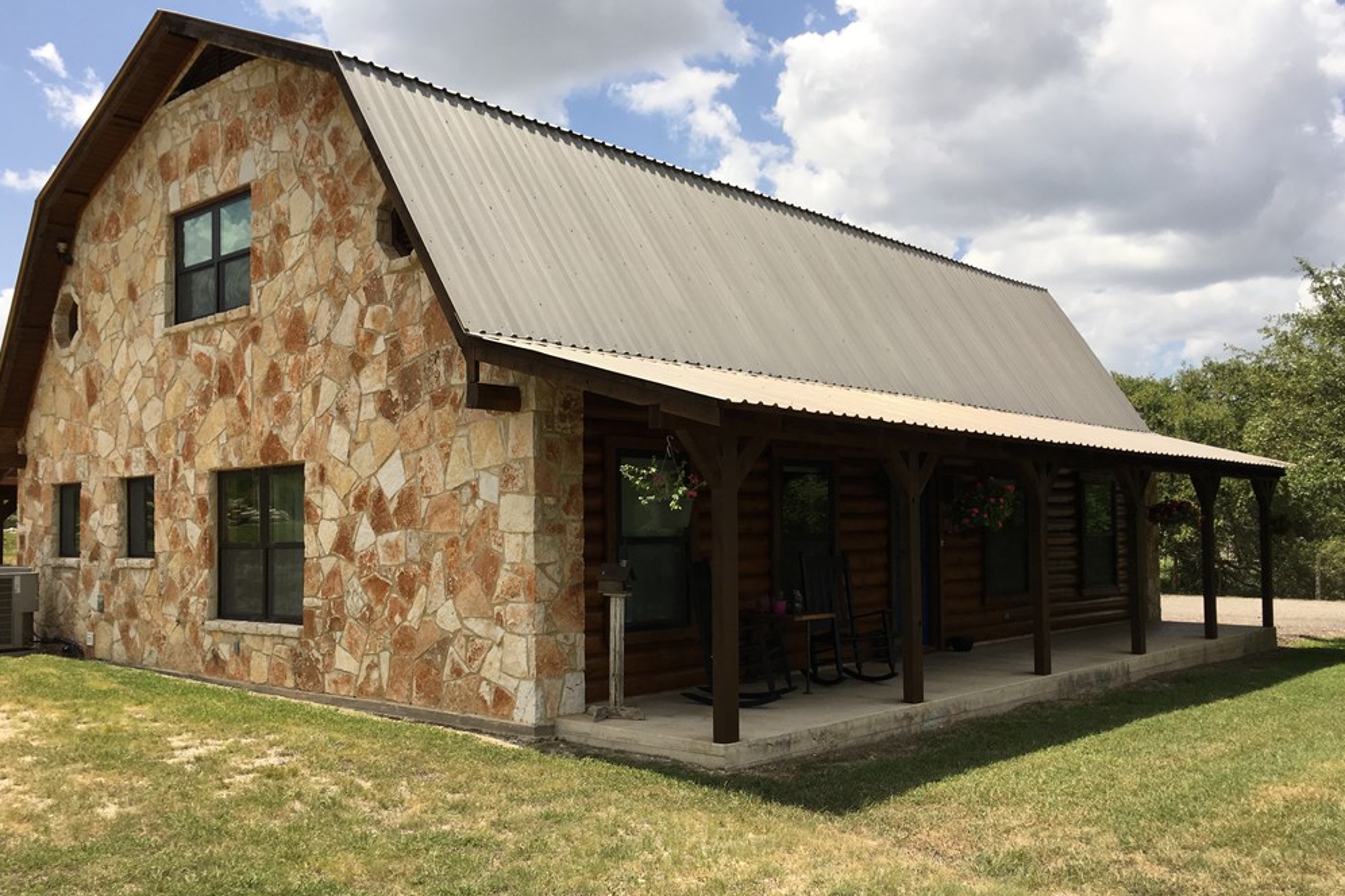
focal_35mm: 31
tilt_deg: +1.9
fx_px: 1158
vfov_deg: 42.3
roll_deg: +0.6
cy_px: 491
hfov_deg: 60.3
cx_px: 682
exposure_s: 1/2198
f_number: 2.2
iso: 32
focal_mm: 4.15
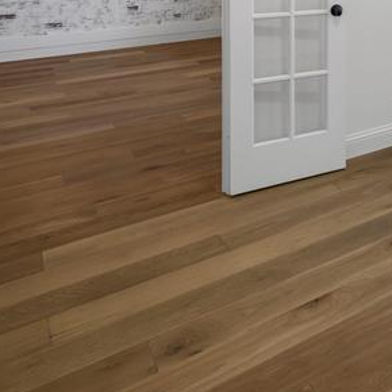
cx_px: 493
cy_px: -62
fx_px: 538
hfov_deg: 31.8
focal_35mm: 42
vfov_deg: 33.6
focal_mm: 14
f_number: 8
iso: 640
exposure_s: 1/8
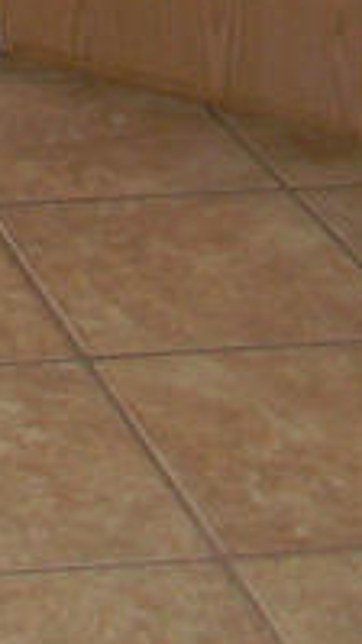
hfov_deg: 7.2
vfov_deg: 12.4
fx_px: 2678
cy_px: -560
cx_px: -527
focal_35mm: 157
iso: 112
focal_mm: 5
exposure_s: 1/36.3
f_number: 3.5
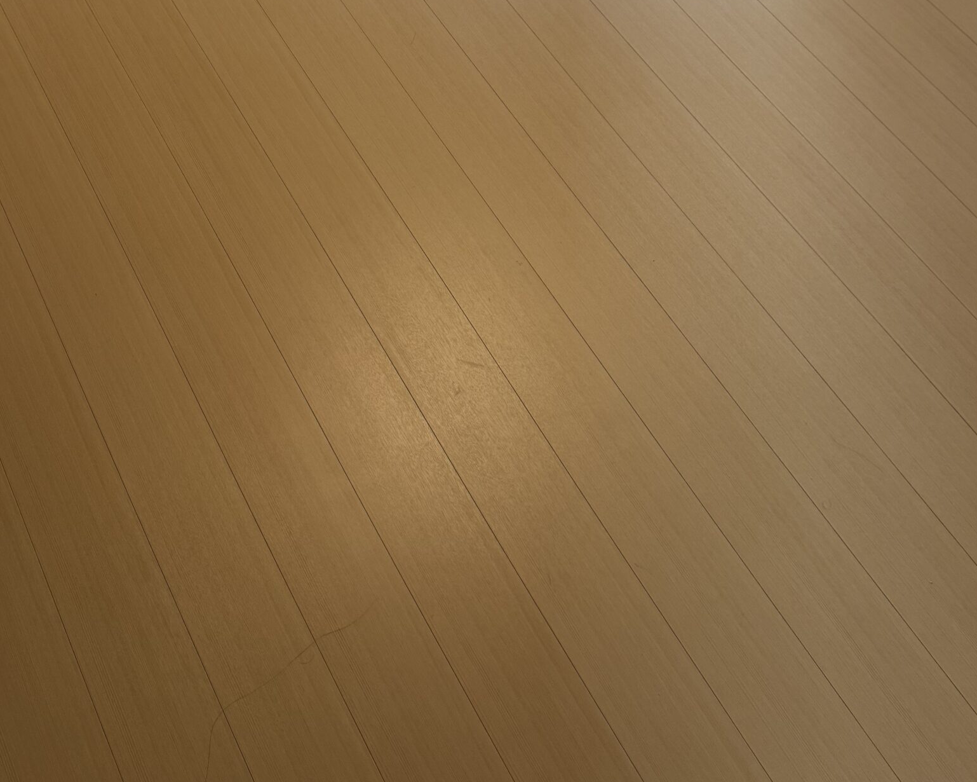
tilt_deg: -53.2
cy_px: 74
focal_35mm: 39
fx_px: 1128
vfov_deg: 35.9
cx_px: 436
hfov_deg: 46.8
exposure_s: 1/100
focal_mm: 6.76
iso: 125
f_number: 1.78
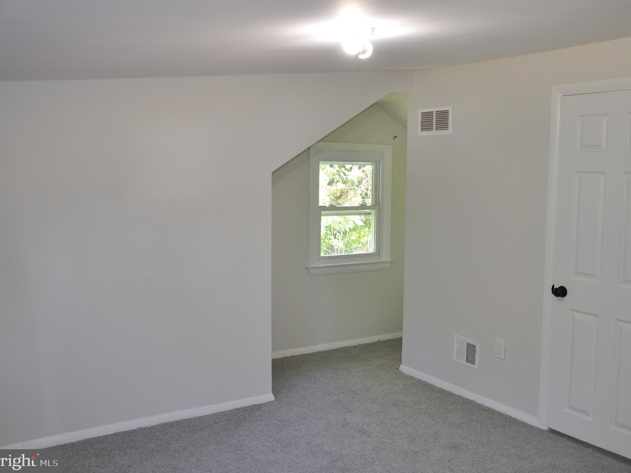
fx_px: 656
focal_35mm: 36
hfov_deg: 51.3
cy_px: 236
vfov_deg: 39.7
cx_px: 344
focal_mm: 22
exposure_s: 1/100
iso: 640
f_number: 3.8
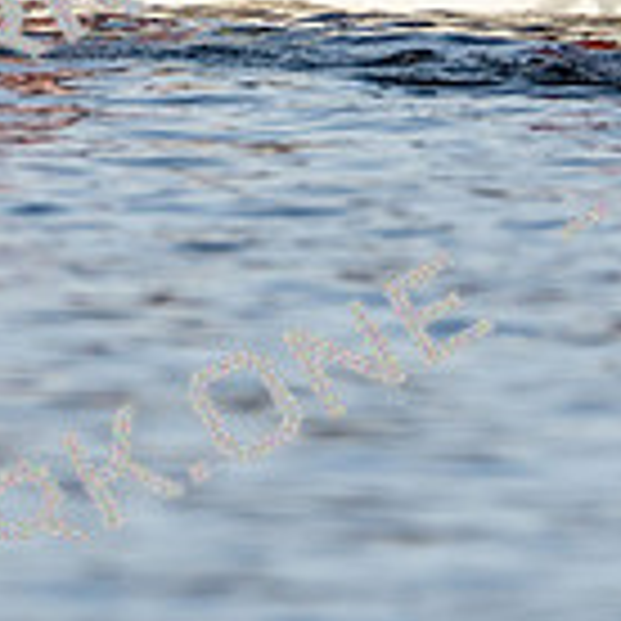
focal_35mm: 2142
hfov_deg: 0.8
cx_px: 320
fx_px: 43475
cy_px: -232
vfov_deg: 0.8
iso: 1000
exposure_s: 1/2000
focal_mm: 600
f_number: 6.3
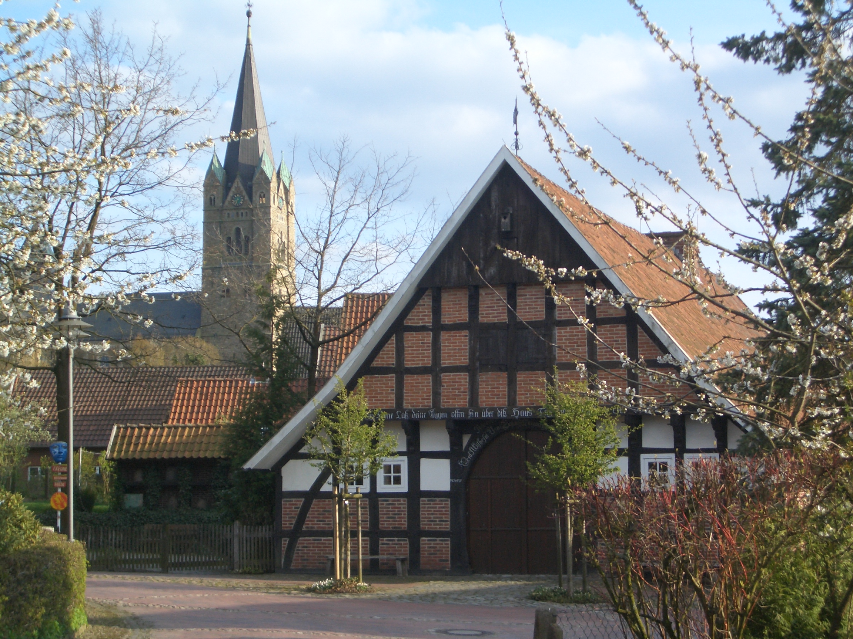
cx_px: 426
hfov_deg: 26.3
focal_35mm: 74
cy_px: 320
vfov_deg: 19.9
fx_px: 1823
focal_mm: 12.2
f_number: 3.9
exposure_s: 1/250
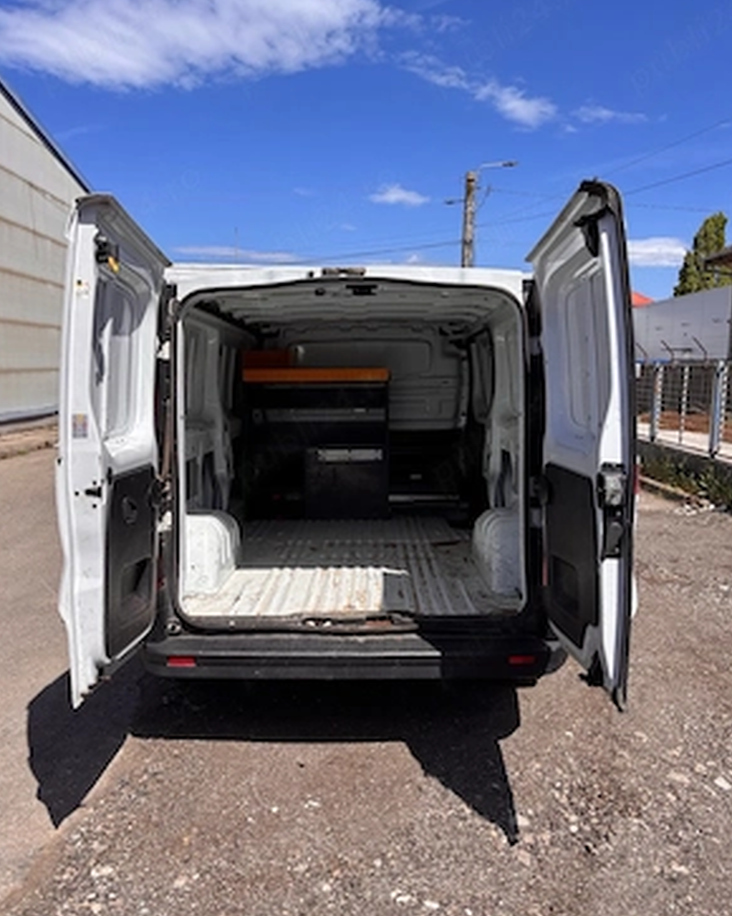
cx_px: 366
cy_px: 454
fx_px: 759
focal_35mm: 28
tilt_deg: -7.8
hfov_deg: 51.5
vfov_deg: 62.2
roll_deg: -2.3
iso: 50
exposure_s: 1/3311
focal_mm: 5.96
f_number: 1.6
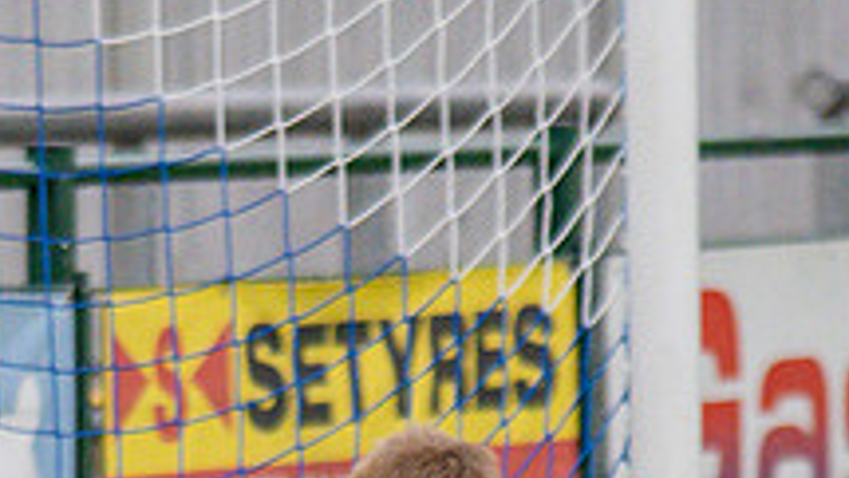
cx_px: 21
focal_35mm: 998
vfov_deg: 1.2
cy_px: 960
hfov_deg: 2.2
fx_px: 22470
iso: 1000
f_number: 1.8
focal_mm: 135
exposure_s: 1/10000
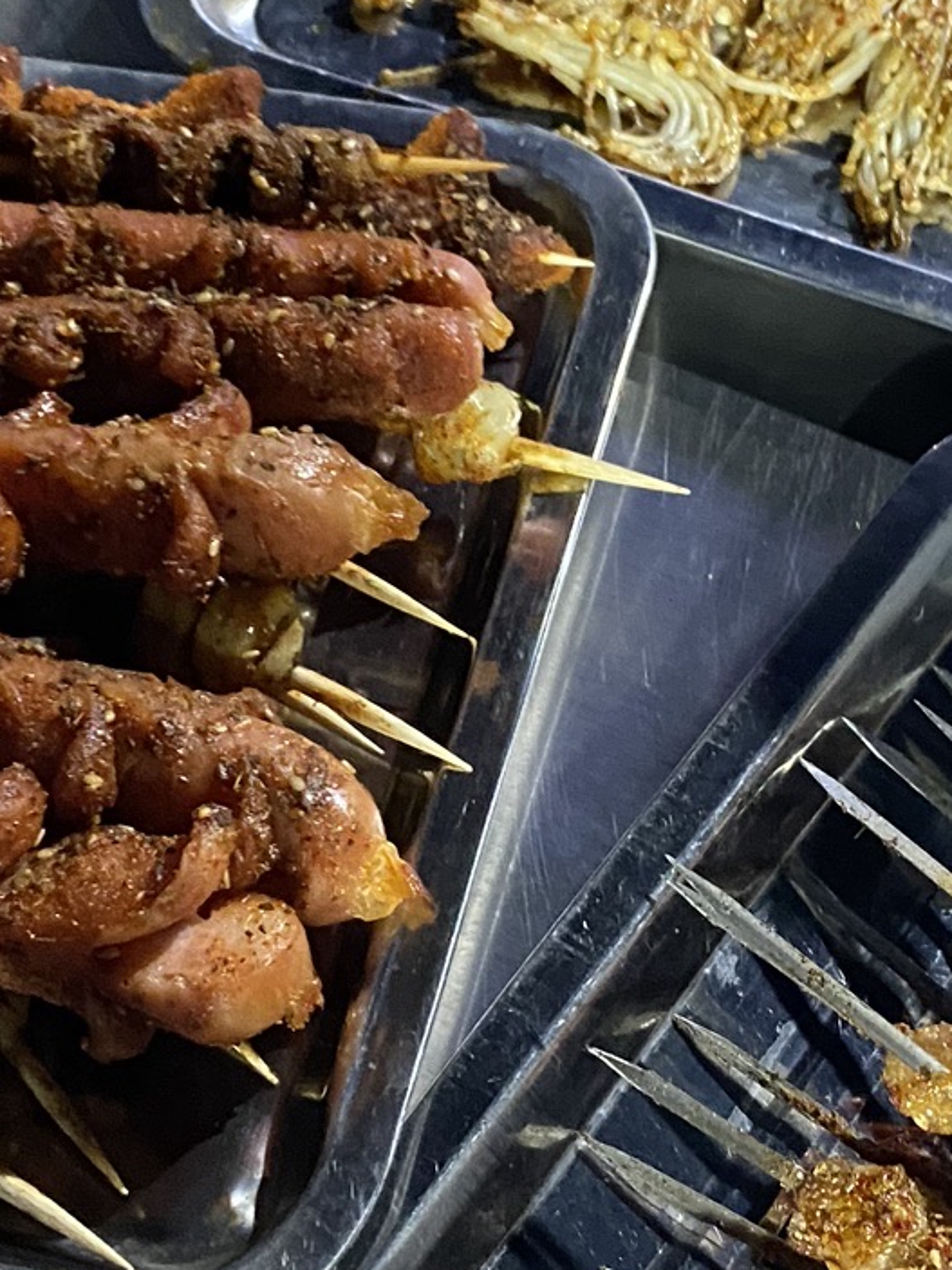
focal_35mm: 74
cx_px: 603
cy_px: 524
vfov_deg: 26.3
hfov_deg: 19.9
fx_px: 2714
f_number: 1.8
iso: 500
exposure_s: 1/25
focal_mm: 4.25
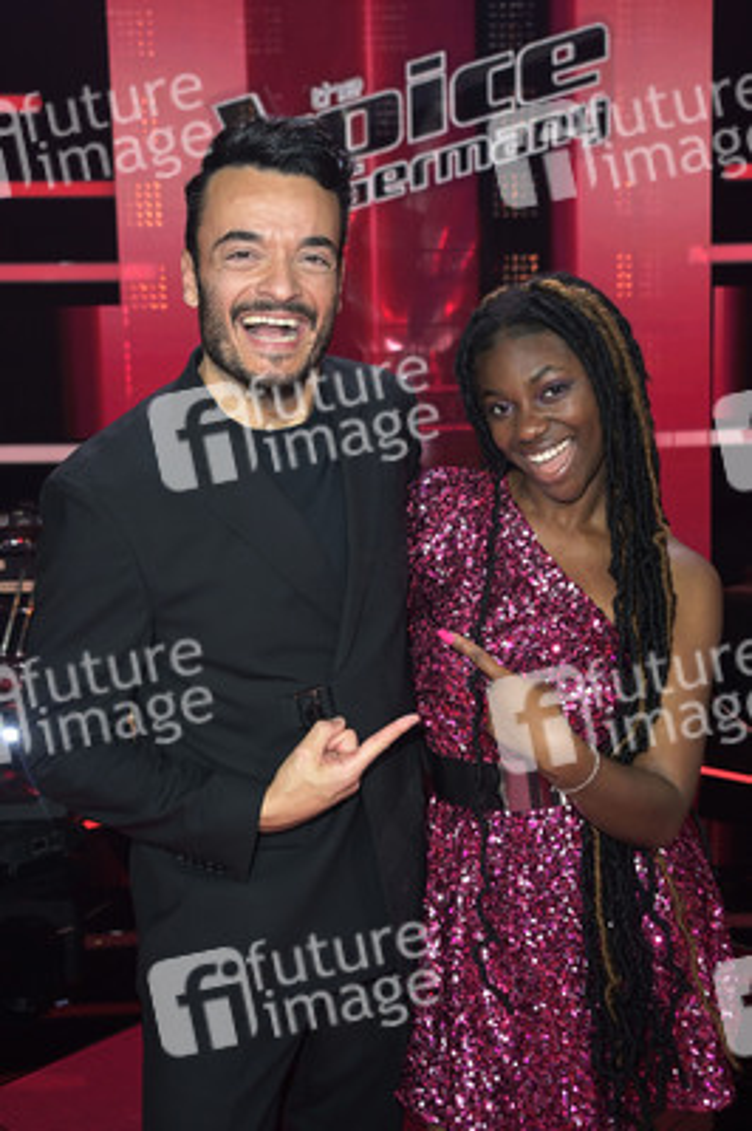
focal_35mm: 36
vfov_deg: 53.2
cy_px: 566
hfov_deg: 36.8
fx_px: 1130
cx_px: 376
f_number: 5
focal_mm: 36
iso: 2500
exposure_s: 1/125
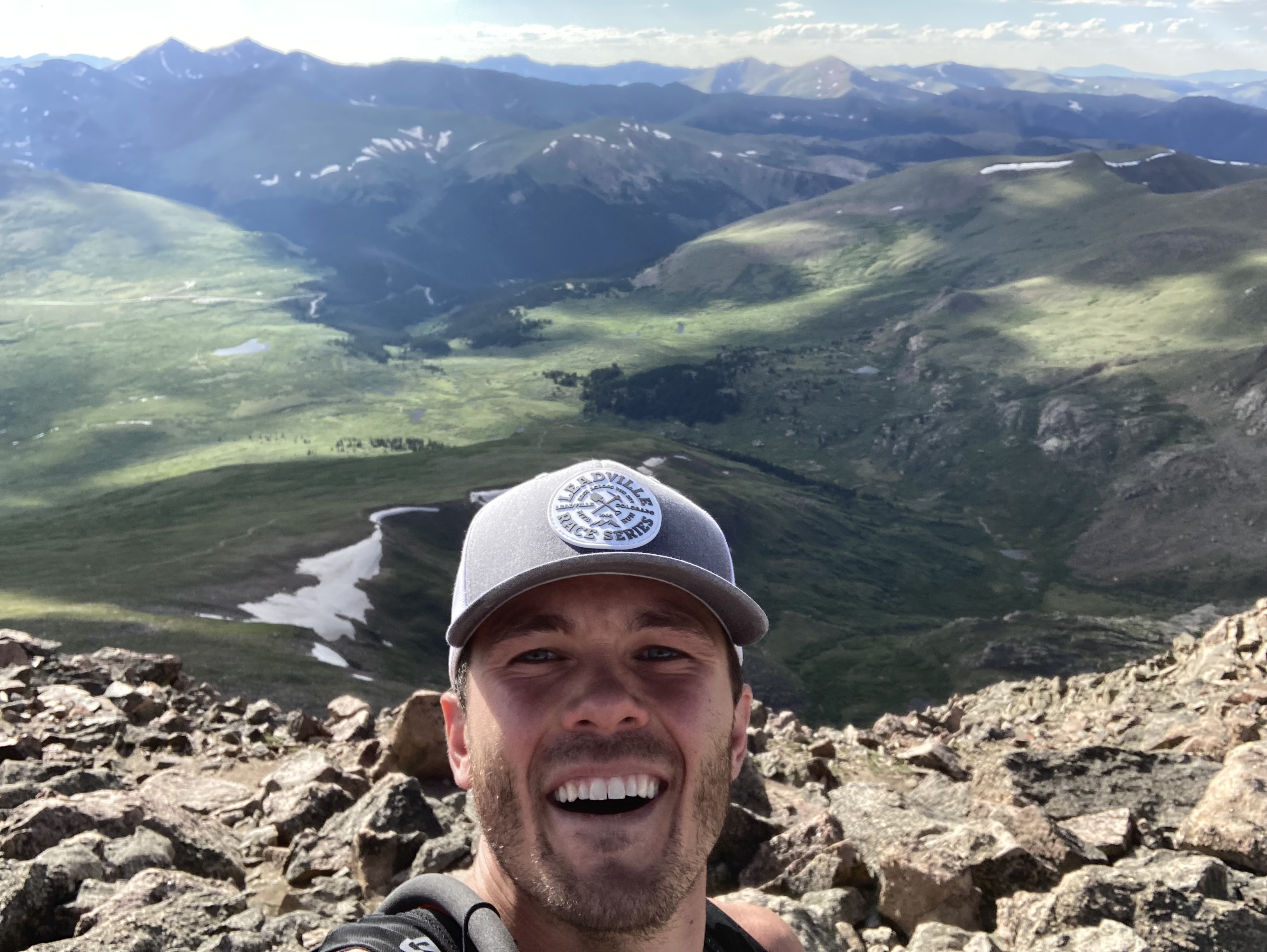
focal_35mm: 32
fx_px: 1172
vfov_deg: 44.2
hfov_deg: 56.8
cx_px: 634
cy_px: 476
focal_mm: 2.87
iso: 20
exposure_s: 1/758
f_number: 2.2
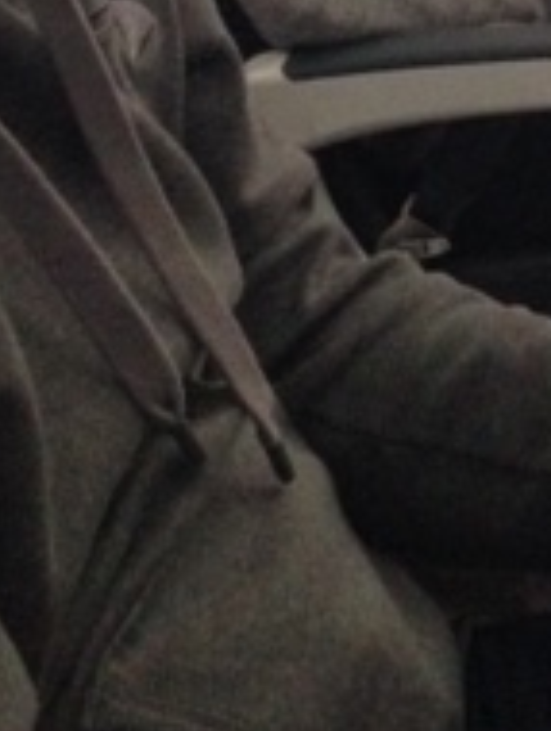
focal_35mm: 111
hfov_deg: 13.3
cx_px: 393
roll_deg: +3.1
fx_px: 2351
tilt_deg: -8.7
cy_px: -458
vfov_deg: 15.8
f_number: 2.4
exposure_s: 1/15
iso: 500
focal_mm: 4.12
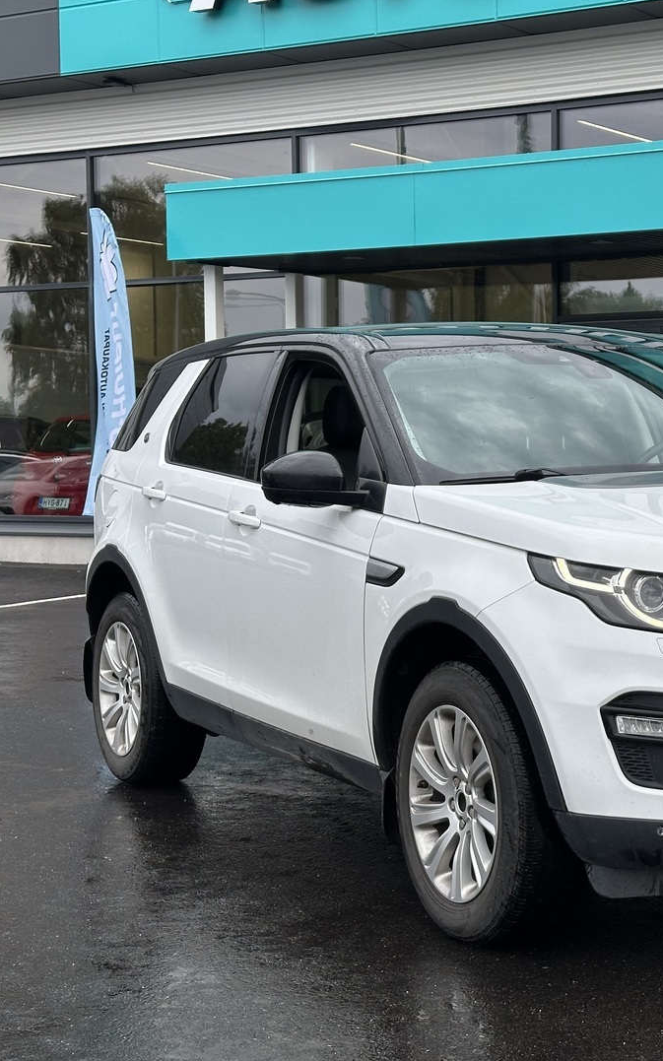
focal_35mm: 68
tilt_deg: -1.3
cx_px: 597
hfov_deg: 18.8
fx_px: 1966
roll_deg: +0.4
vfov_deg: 30.2
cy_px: 530
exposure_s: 1/1000
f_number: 1.78
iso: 64
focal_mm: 6.86
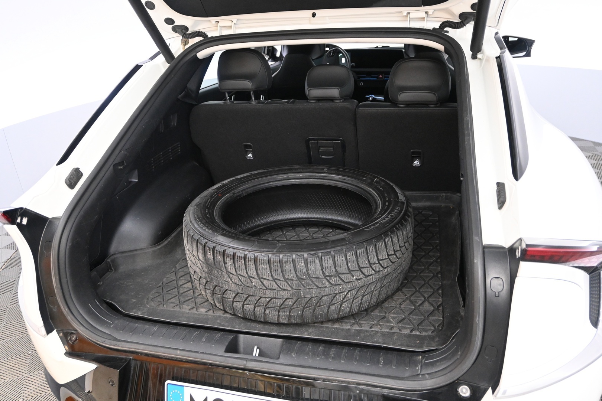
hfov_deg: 61.9
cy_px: 200
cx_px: 301
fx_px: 502
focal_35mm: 30
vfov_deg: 43.6
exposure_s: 1/50
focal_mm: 20
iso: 3200
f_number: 3.8
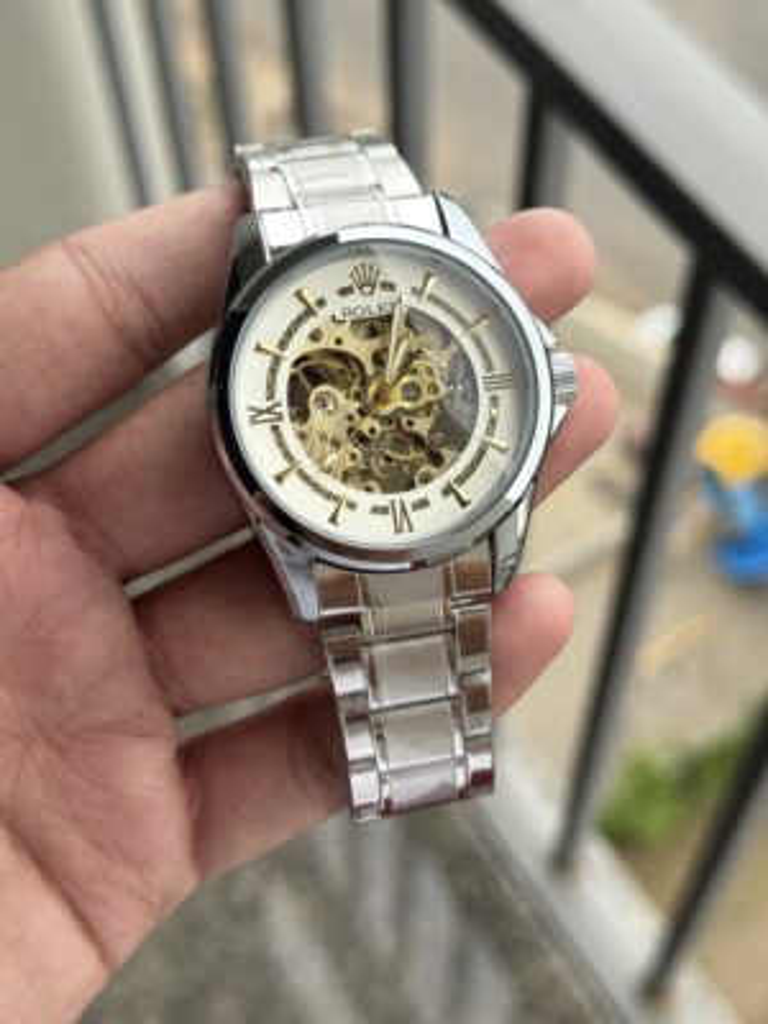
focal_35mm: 48
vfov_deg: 39.7
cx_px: 384
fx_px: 1420
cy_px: 512
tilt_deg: -56.6
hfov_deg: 30.3
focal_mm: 6.76
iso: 64
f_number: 1.78
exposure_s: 1/700
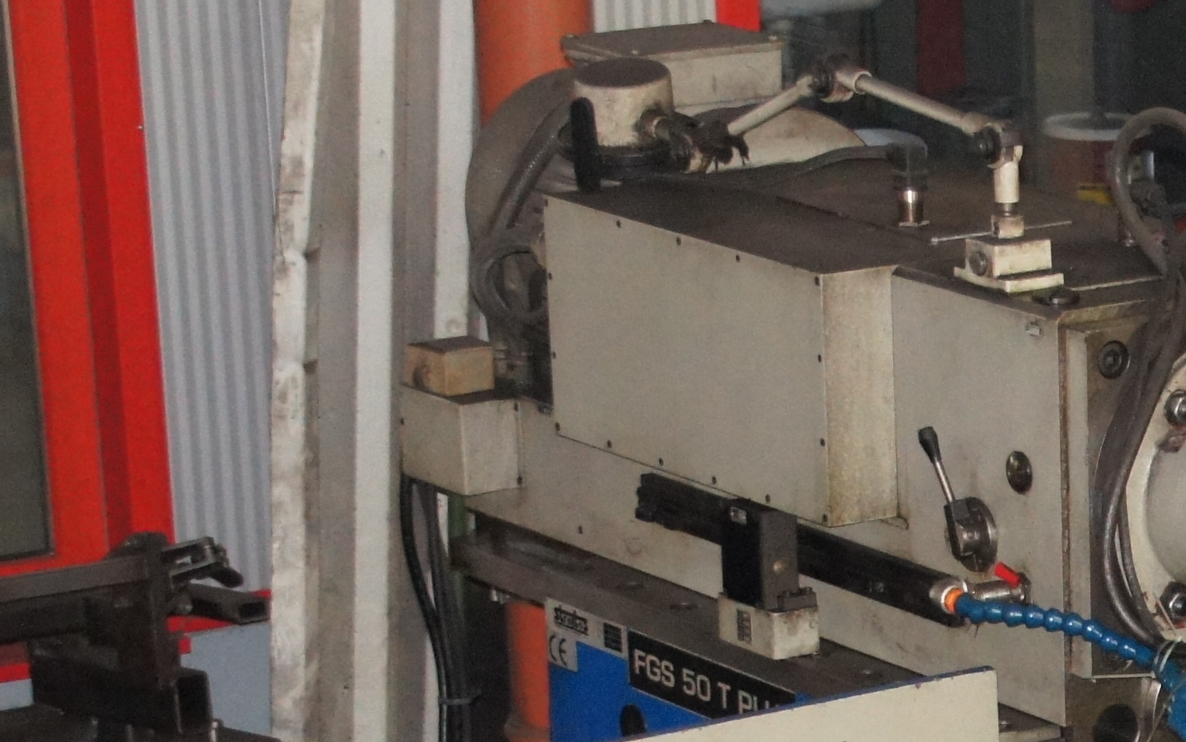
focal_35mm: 179
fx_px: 5786
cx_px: 1405
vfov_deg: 7.2
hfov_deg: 11.5
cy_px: 1058
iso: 1600
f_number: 5
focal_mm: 38
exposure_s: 1/60
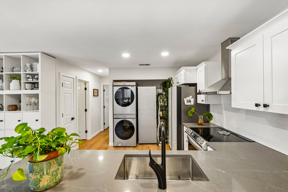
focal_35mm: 15
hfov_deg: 100.4
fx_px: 120
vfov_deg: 77.3
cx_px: 144
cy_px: 96
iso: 800
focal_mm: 10
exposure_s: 1/13
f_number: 8
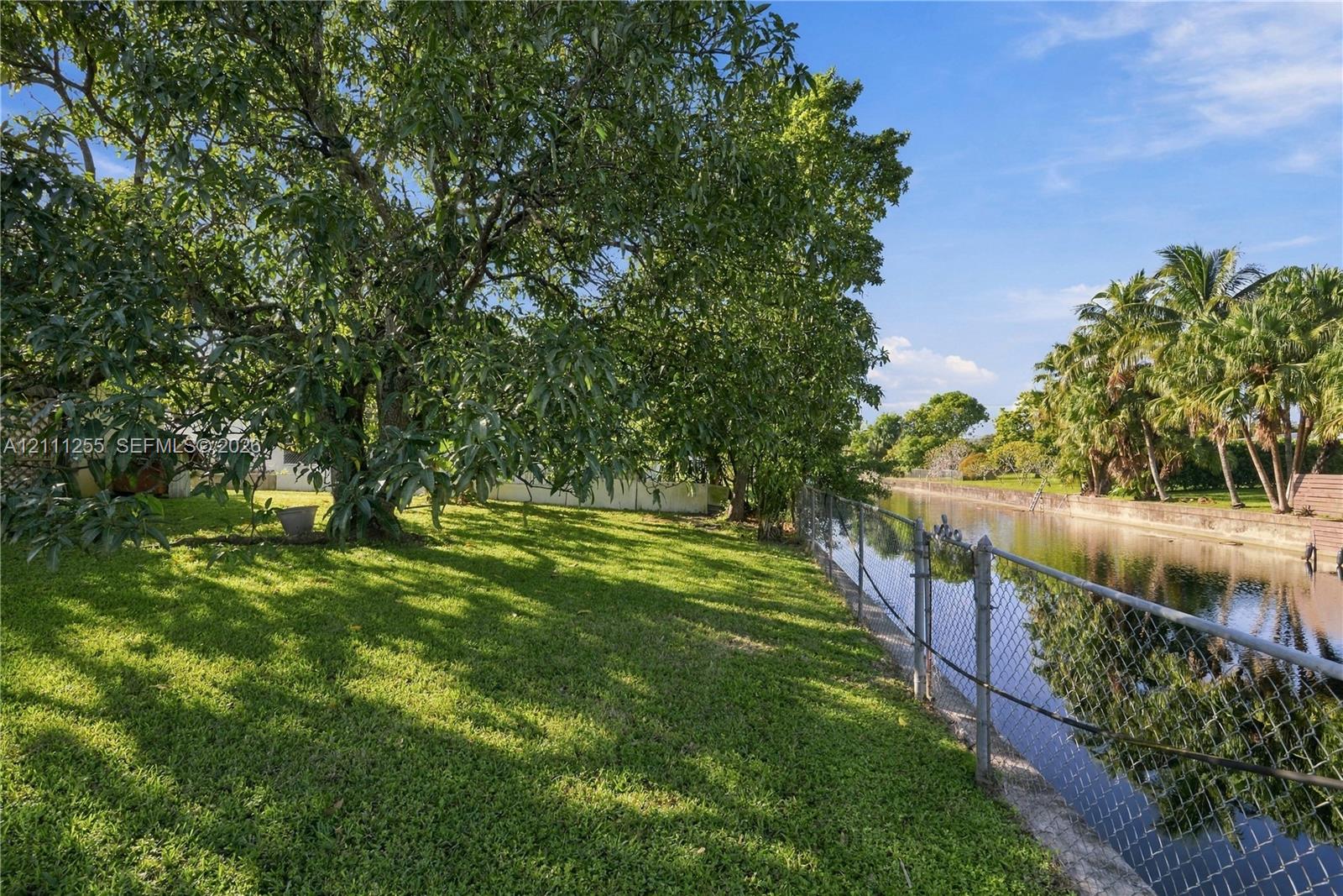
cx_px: 672
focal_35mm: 16
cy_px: 448
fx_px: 597
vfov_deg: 73.8
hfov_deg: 96.7
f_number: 11
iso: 320
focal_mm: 16
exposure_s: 1/125
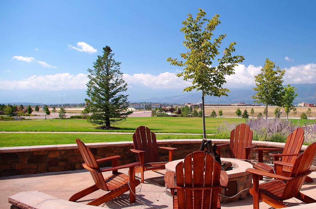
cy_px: 101
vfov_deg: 36.8
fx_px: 316
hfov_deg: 52.4
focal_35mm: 36
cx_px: 204
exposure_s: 1/160
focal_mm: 18
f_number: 8
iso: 200
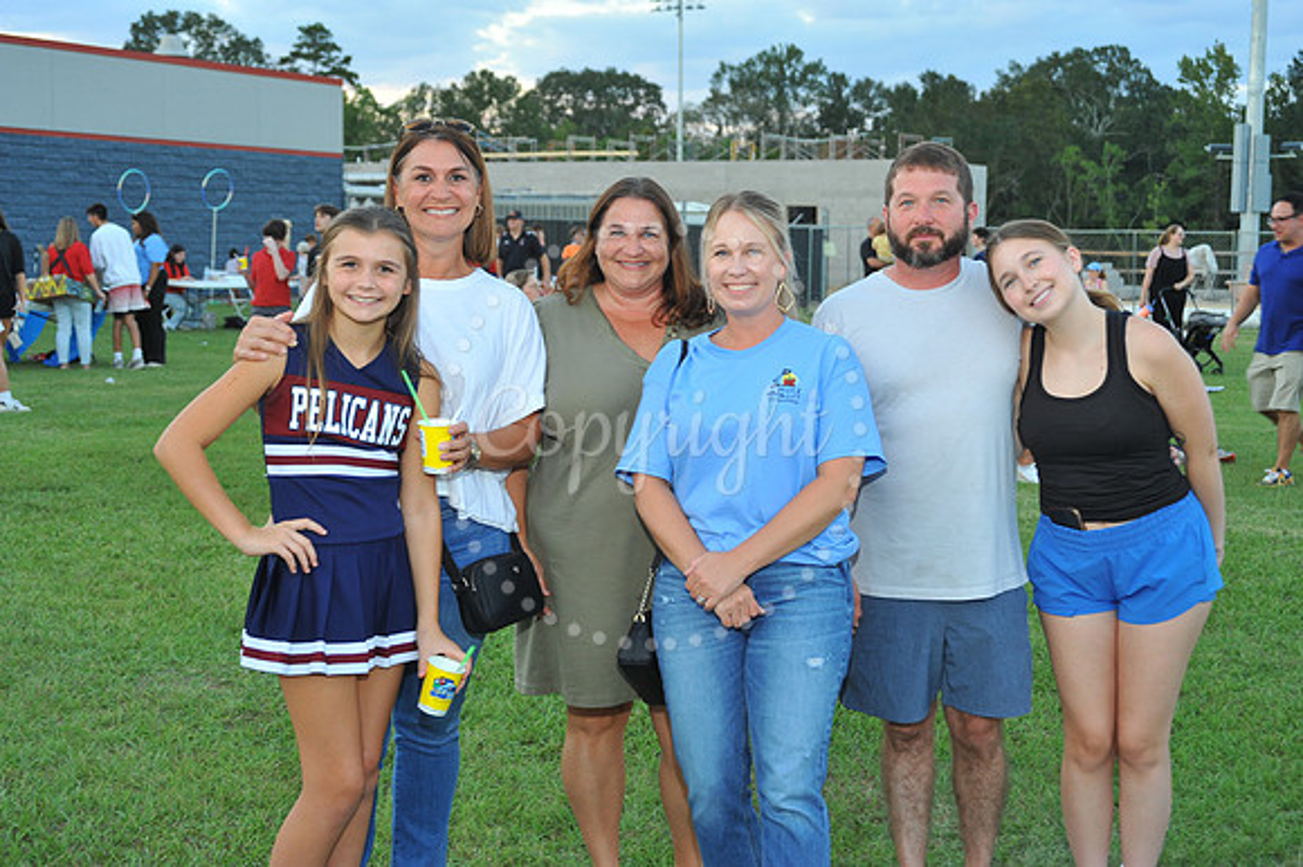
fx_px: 1989
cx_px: 652
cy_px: 434
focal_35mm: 55
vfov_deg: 24.6
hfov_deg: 36.3
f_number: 6.3
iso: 800
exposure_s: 1/60
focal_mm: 55
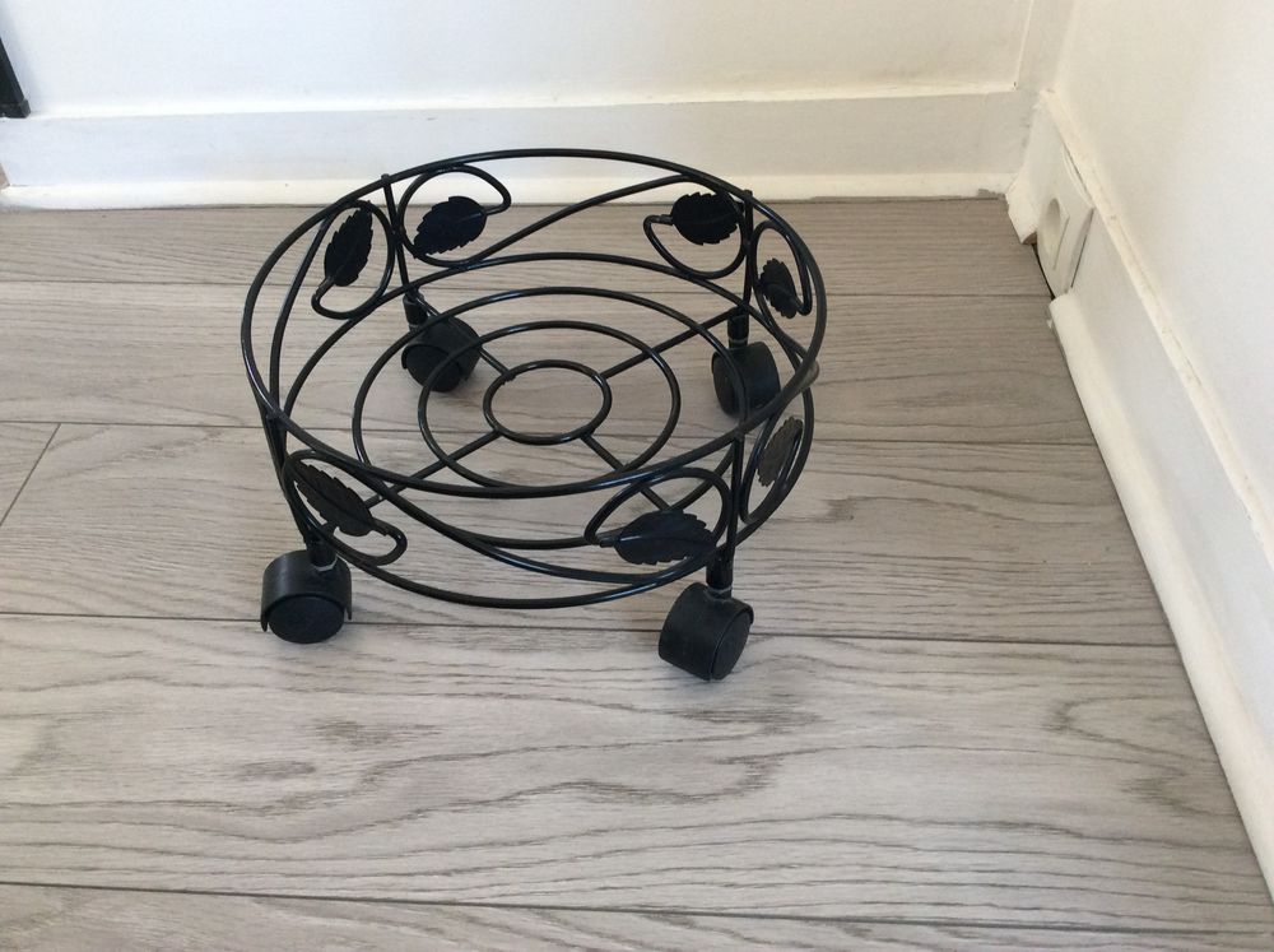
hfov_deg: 56.9
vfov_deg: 44.1
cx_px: 637
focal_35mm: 32
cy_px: 476
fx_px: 1176
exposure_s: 1/25
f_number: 2.4
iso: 100
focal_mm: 3.3
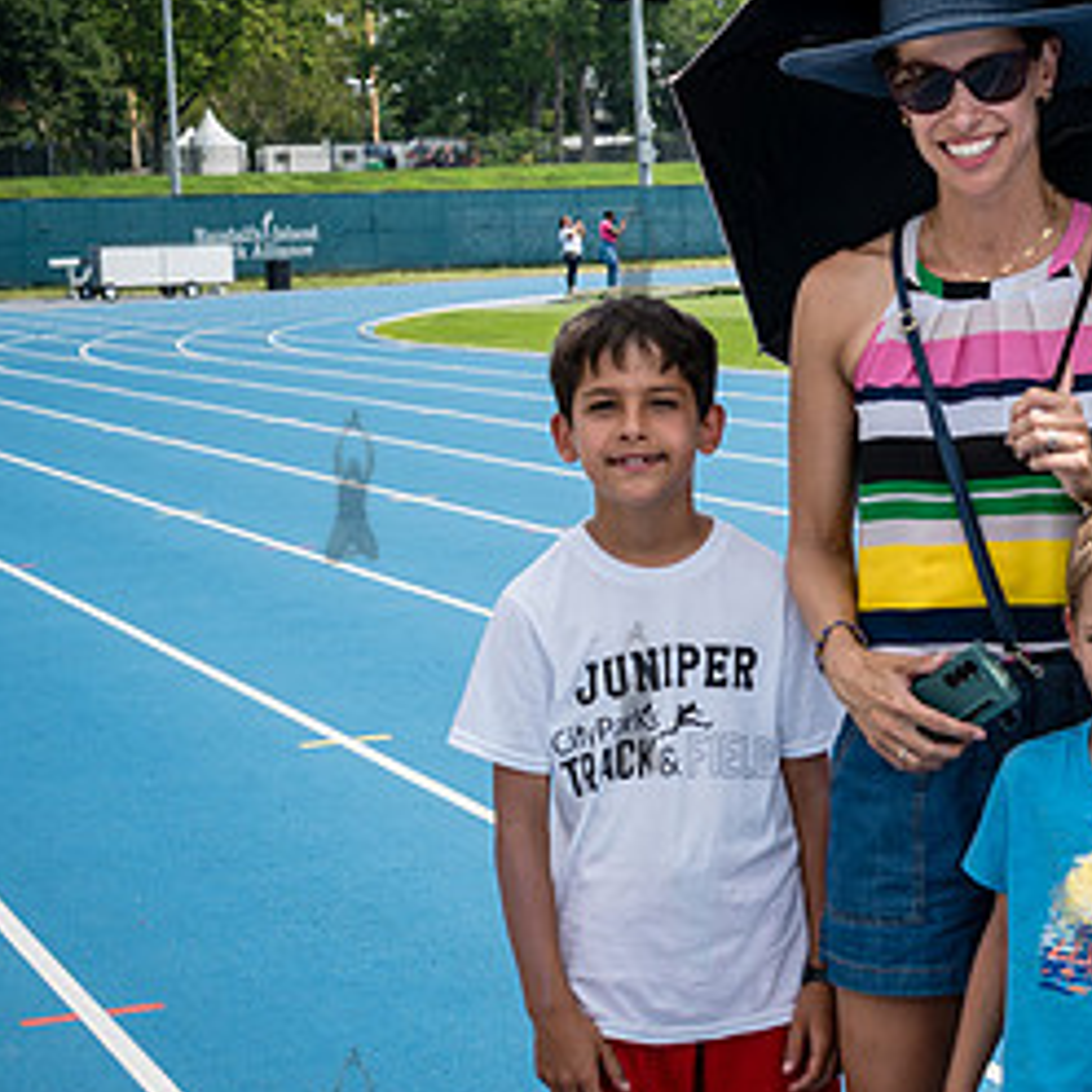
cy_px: 475
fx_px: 3212
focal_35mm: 90
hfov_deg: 18.4
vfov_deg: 19.3
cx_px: 1251
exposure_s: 1/400
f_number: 5
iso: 100
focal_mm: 35
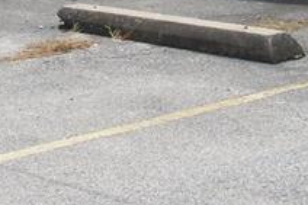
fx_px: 1505
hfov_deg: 11.7
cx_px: 89
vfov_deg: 7.6
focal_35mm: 176
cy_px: -115
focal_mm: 6.3
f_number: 5.6
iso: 80
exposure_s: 1/320
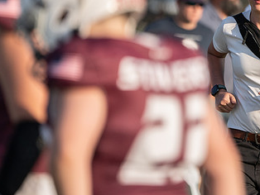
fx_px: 6788
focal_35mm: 903
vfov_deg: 1.6
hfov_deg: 2.2
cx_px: 263
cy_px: 57
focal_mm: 400
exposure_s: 1/1250
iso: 400
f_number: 5.6
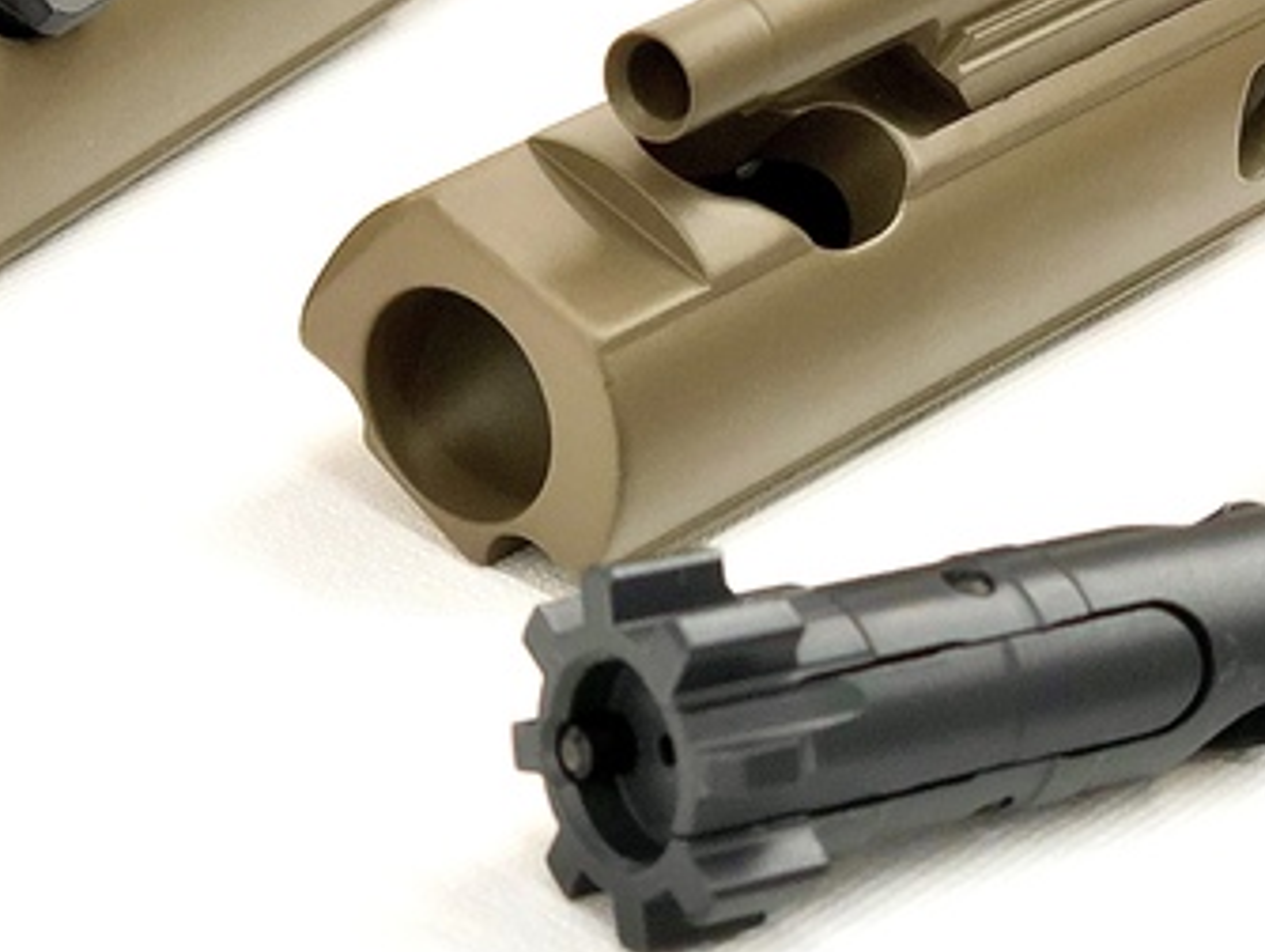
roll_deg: -5.6
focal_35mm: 124
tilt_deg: -27.2
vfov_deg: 12.0
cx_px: 744
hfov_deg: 15.9
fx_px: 4536
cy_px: 359
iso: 25
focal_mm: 6
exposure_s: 1/60
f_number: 2.4
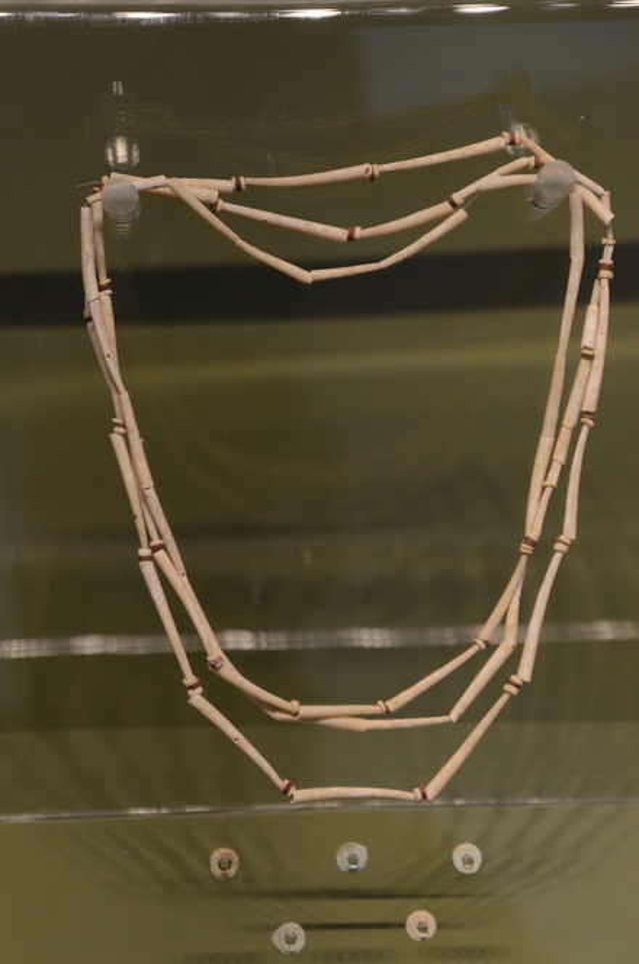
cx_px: 320
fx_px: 2807
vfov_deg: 19.5
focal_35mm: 105
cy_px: 482
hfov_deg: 13.0
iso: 1000
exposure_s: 1/160
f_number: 5.3
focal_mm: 70
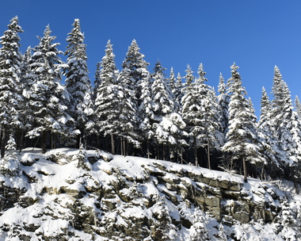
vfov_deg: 37.3
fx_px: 356
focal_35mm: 40
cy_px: 109
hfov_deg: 45.6
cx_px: 123
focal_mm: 18
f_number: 9
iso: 100
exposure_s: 1/320
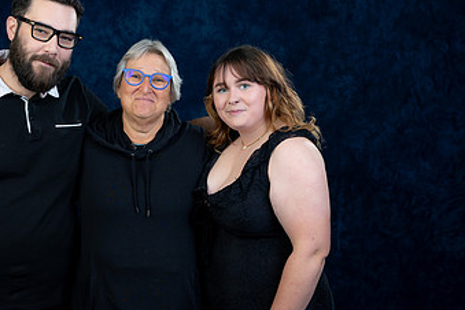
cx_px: 121
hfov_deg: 36.7
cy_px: 164
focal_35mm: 53
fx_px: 685
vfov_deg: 25.5
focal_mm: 31
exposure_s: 1/200
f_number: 4.5
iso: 200
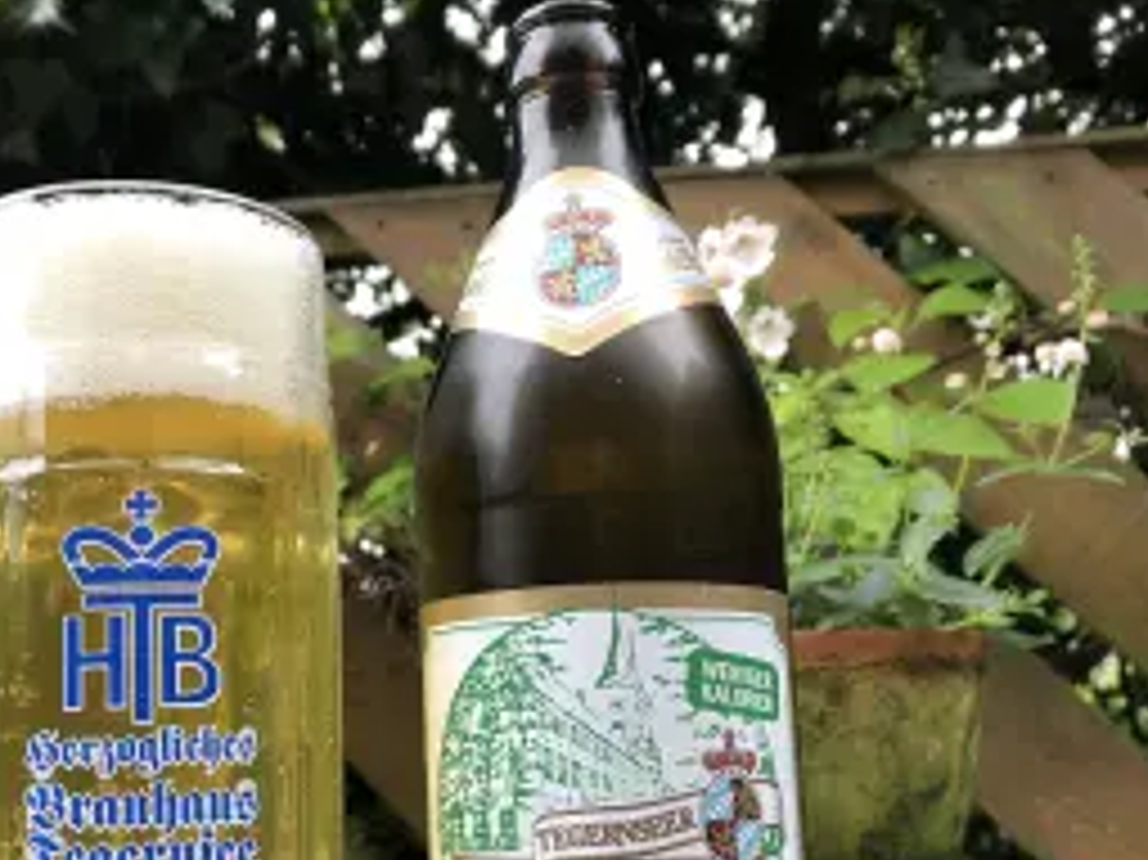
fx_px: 1459
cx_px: 369
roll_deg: +0.8
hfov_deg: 42.3
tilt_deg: +7.6
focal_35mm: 44
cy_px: 590
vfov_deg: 32.5
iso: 25
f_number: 1.8
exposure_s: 1/40
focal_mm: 3.99
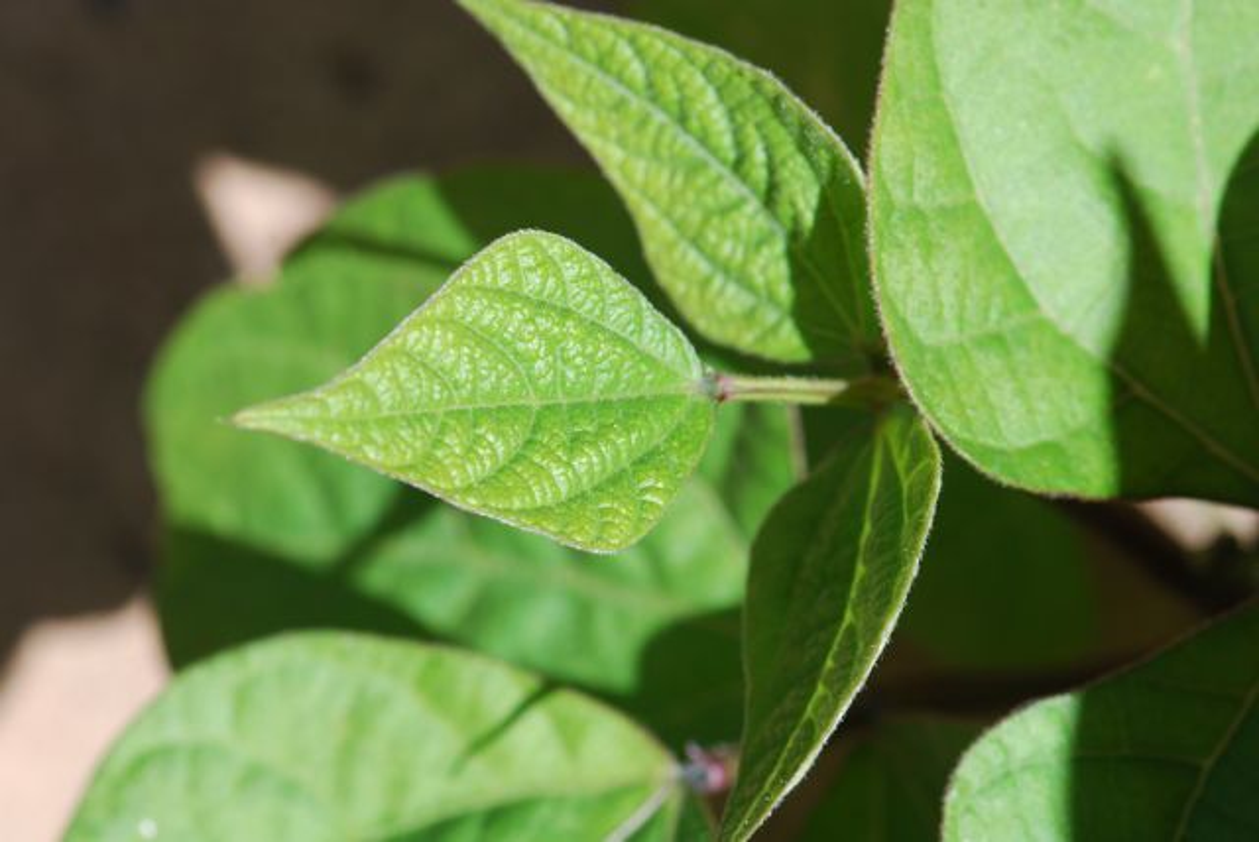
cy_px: 421
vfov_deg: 8.7
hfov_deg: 13.0
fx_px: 5513
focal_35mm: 158
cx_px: 630
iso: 100
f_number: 8
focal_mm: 105
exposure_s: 1/125
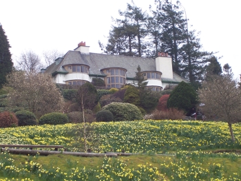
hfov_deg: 19.2
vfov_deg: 14.5
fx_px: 711
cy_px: 90
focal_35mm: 102
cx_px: 120
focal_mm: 16.8
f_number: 4.6
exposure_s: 1/90
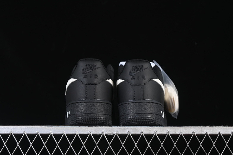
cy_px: 78
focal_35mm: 75
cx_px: 116
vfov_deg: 18.2
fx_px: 485
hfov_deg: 27.0
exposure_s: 1/50
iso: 160
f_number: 6.3
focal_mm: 50
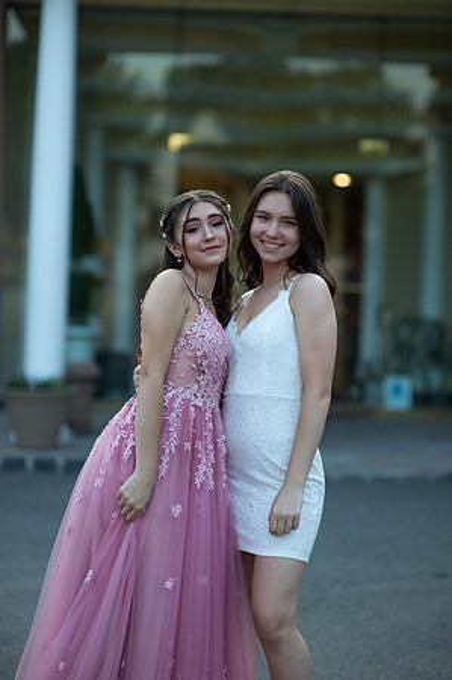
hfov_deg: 16.0
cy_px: 340
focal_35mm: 85
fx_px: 1604
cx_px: 226
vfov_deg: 23.9
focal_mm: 85
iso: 250
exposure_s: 1/1000
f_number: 2
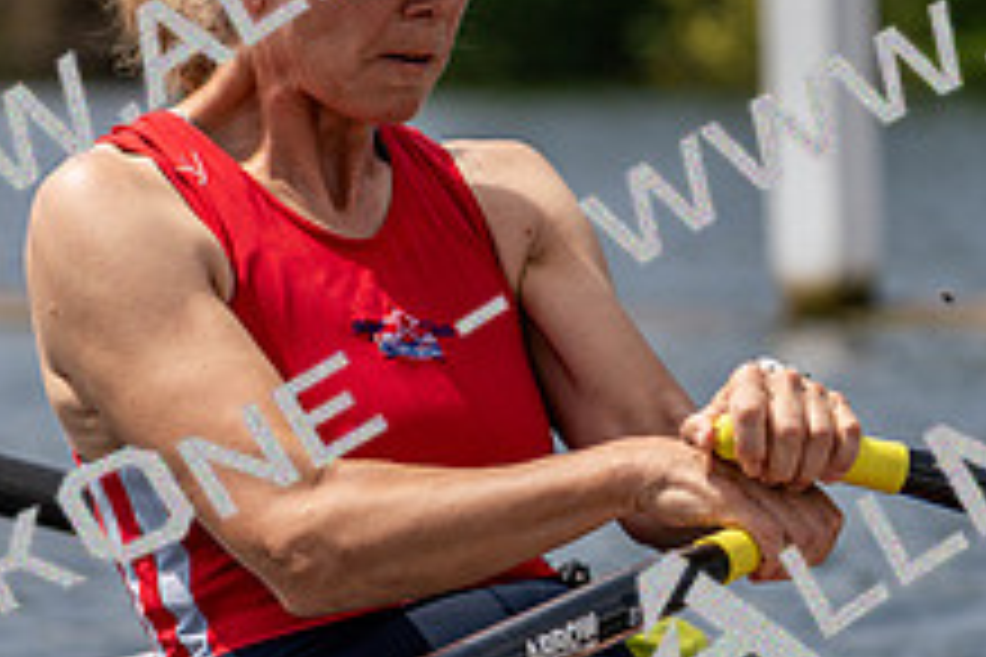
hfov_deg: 3.9
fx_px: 14515
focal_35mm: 530
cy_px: 340
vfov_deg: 2.6
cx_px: 252
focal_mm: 200
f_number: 5.6
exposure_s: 1/1600
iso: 160
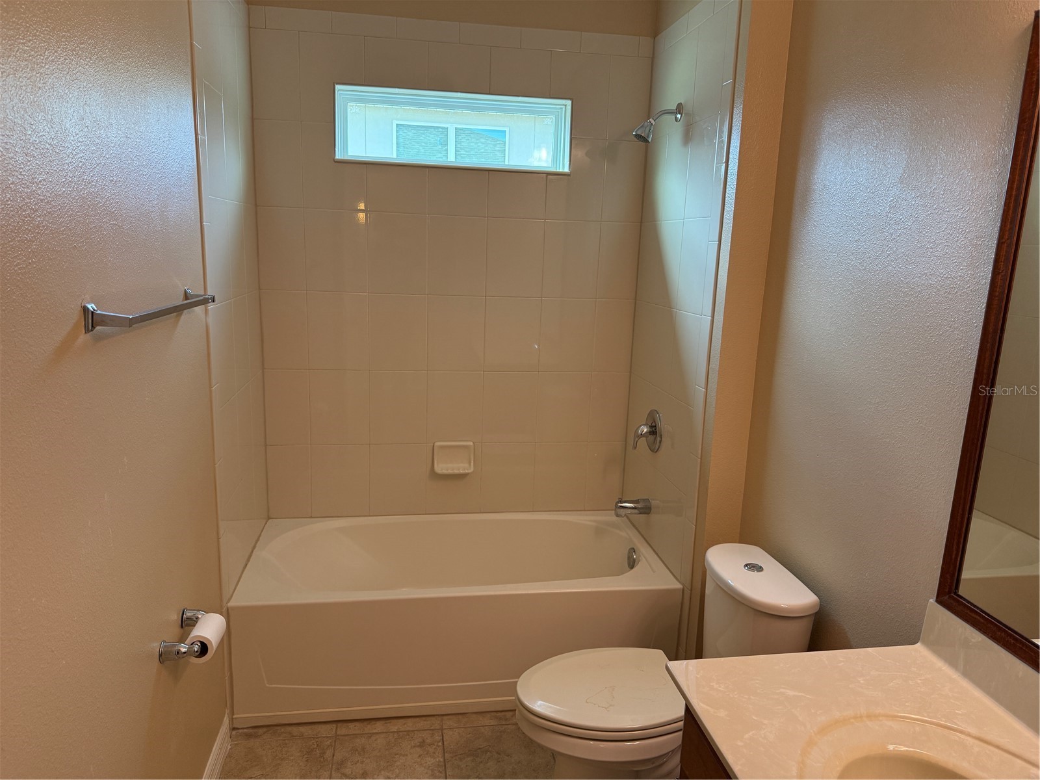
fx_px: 721
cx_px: 520
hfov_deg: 71.6
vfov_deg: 56.8
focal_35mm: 24
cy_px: 390
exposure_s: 1/127
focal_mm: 6.76
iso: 200
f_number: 1.78
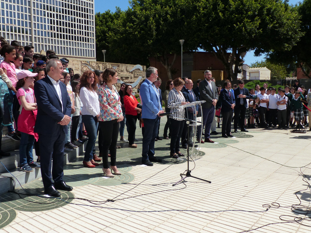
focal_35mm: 33
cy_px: 116
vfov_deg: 42.9
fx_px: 296
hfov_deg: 55.4
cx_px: 156
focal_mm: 5.9
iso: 160
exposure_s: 1/1600
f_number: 4
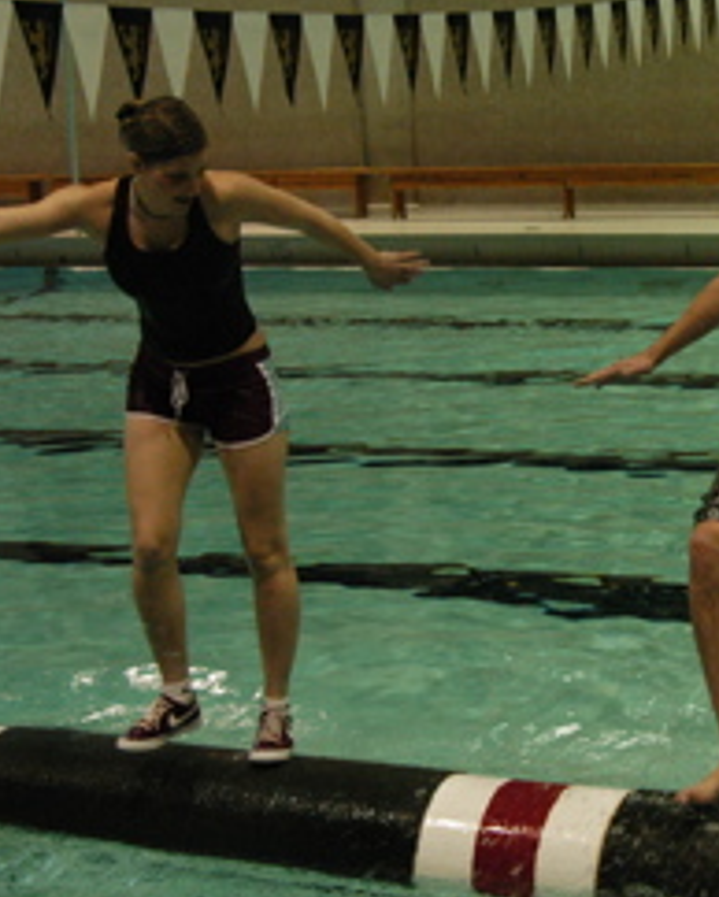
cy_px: 454
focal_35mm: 73
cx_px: 699
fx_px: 1939
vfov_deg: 26.0
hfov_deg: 20.4
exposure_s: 1/160
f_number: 4
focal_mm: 28
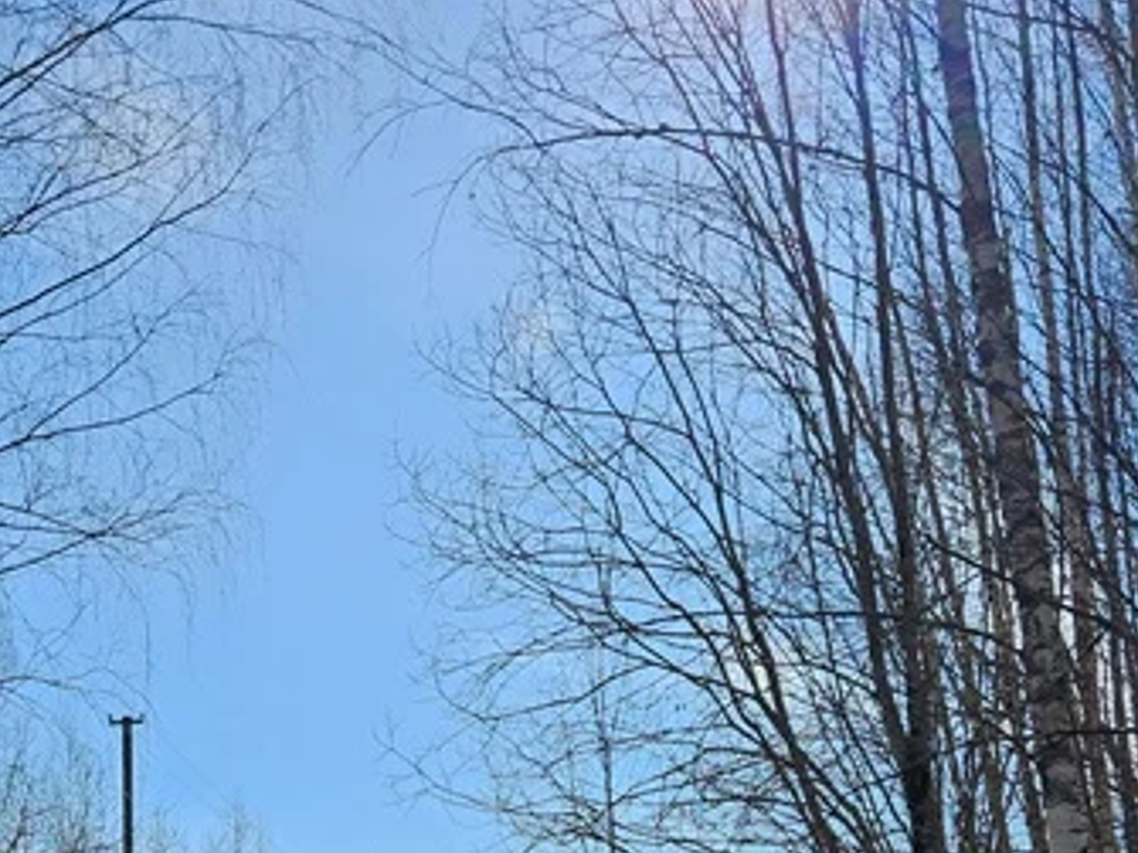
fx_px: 1807
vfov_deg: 24.9
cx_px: 353
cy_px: 907
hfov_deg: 34.5
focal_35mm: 55
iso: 25
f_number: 1.8
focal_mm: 5.4
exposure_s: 1/2169
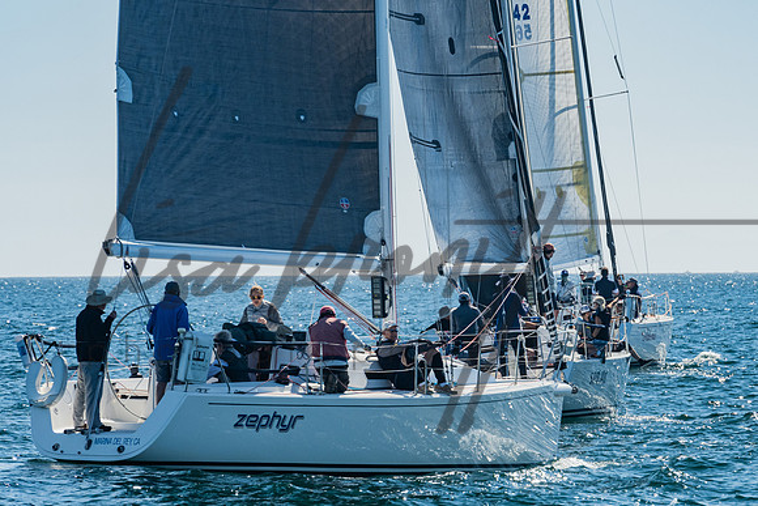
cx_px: 498
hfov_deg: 6.3
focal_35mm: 329
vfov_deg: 4.2
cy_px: 267
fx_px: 6937
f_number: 10
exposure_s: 1/320
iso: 400
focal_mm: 200
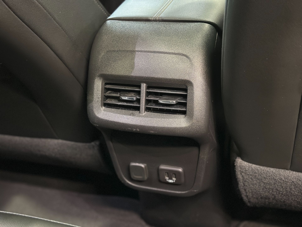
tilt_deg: -32.5
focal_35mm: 48
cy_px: 114
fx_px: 419
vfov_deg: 30.3
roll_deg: +6.6
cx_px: 151
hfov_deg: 39.7
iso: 800
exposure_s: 1/30
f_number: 1.78
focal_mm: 6.86
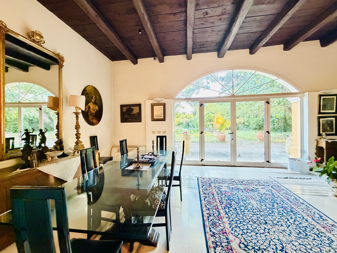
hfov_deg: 102.1
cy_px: 126
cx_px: 168
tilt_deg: -2.0
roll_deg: +0.8
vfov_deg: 85.7
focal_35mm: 14
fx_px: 136
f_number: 2.2
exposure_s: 1/50
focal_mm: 2.22
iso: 800
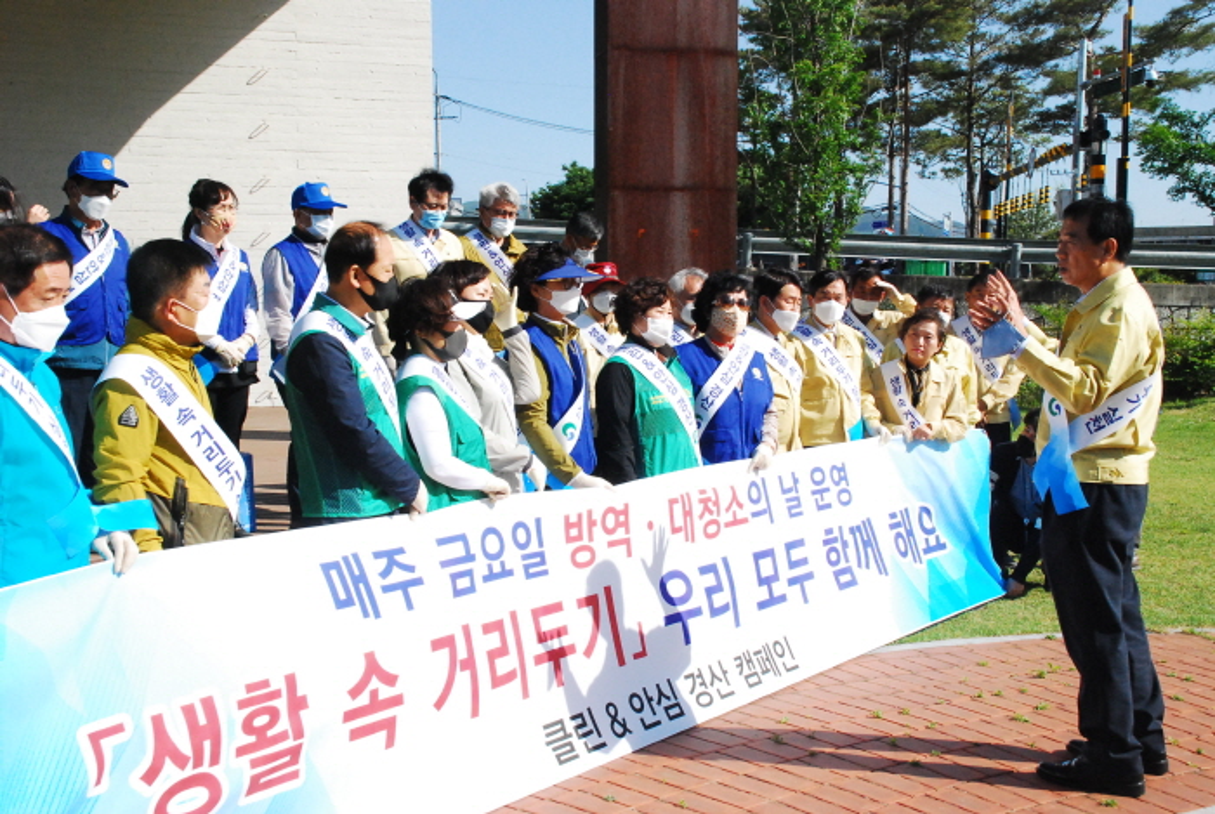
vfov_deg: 34.3
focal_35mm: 39
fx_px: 1318
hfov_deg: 49.5
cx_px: 608
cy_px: 407
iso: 1600
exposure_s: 1/1250
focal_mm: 26
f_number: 13
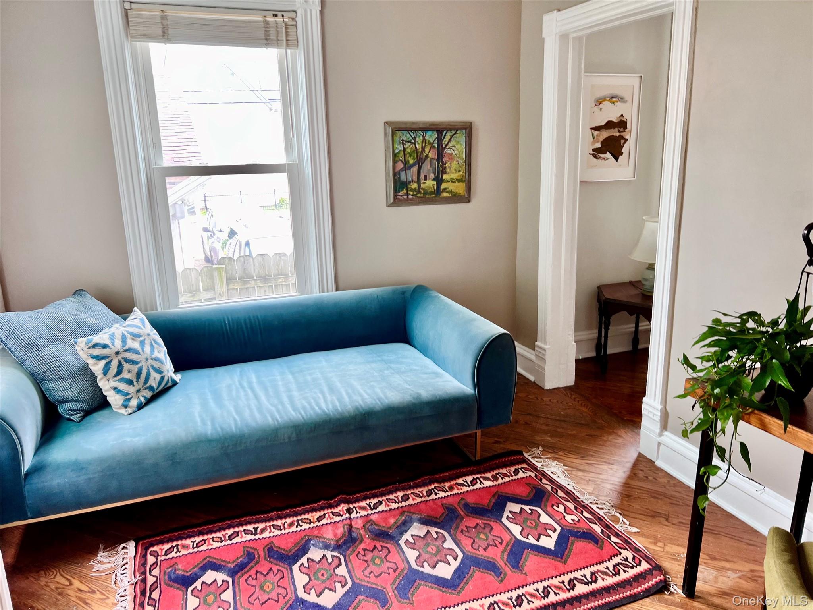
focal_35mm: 26
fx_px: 611
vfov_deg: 53.1
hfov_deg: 67.3
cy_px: 305
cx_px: 406
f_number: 1.5
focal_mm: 5.7
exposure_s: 1/60
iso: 80
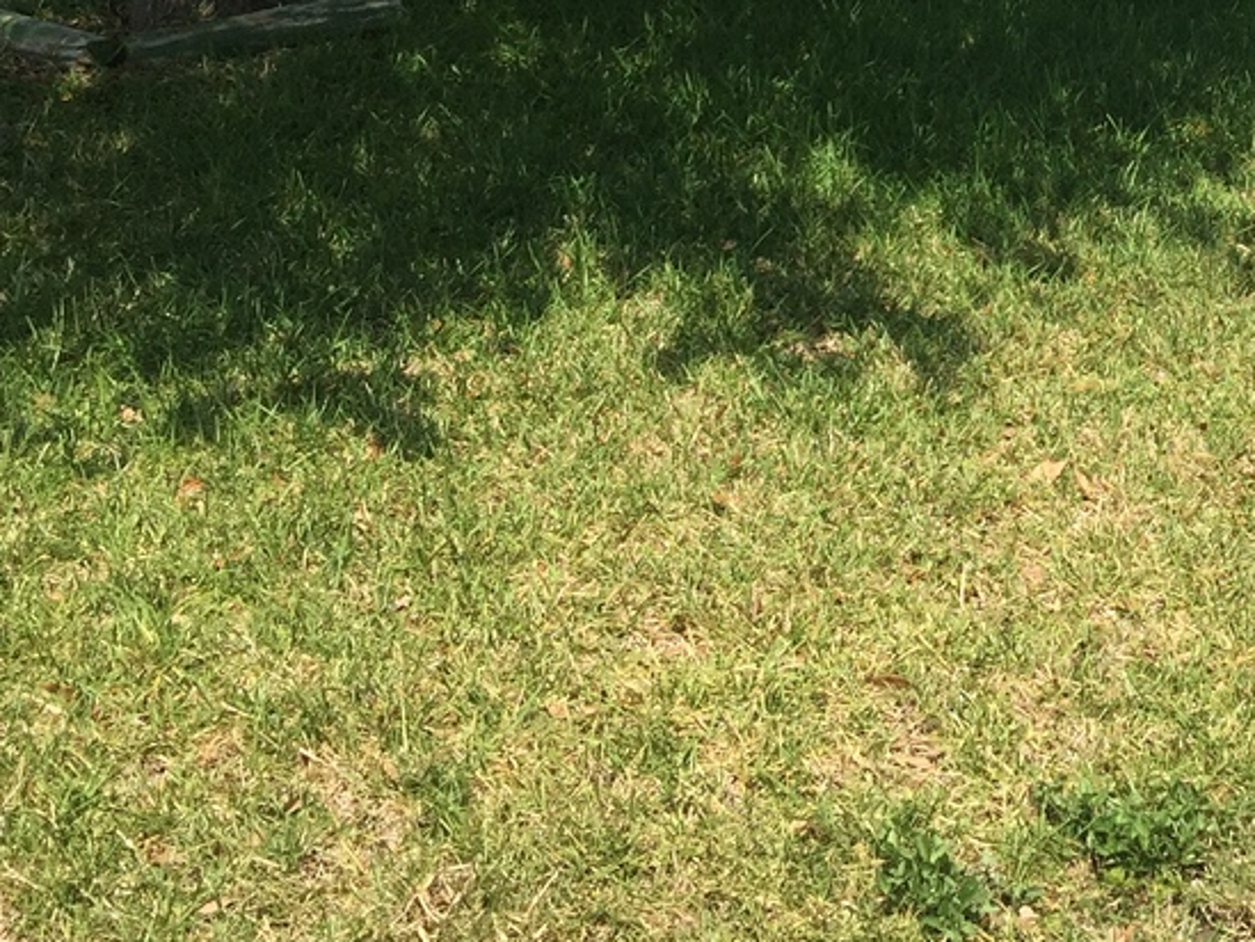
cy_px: -158
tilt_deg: -1.5
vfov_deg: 18.5
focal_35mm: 76
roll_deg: -1.1
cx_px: 1136
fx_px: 2756
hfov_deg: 24.9
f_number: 2.2
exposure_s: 1/1582
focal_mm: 4.15
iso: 32
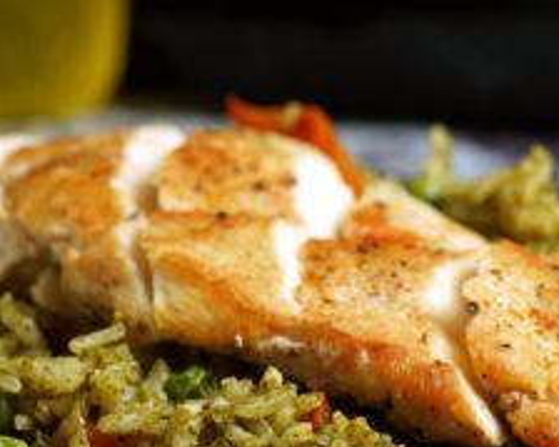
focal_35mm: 161
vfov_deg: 9.6
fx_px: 2662
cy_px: 275
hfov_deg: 12.0
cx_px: 235
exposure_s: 1/100
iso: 100
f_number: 4.5
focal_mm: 50
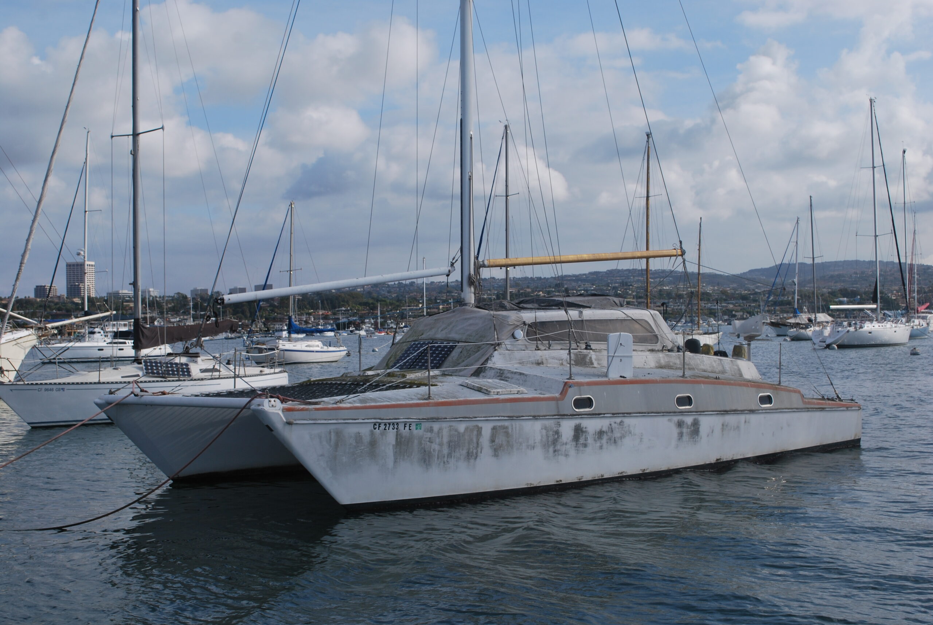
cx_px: 466
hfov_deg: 41.1
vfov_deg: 28.2
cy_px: 312
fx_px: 1246
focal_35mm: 48
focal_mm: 32
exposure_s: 1/320
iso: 100
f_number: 9
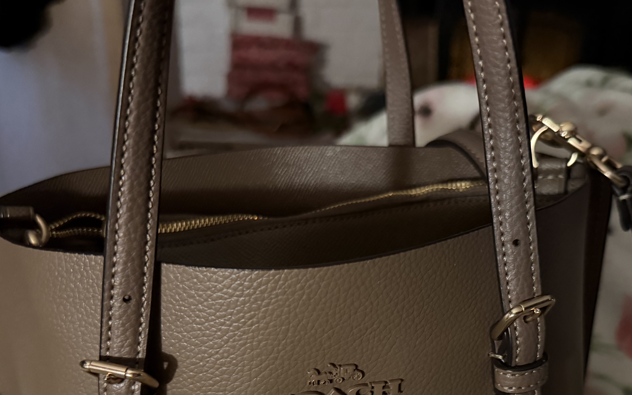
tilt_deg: -28.4
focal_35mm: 39
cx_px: 350
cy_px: 338
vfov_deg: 31.6
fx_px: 672
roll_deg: -1.6
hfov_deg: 50.3
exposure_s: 1/30
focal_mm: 6.76
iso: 1600
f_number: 1.78
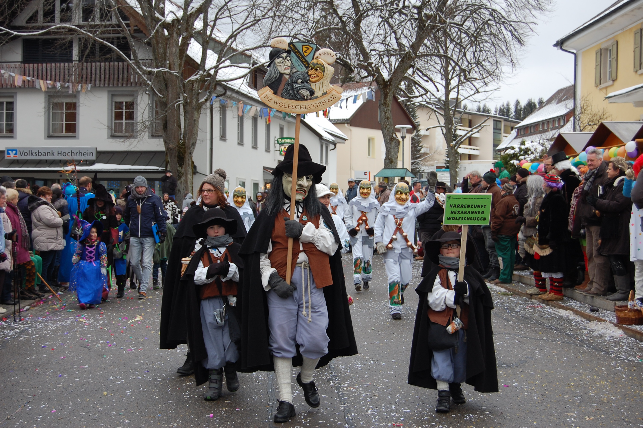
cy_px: 214
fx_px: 1017
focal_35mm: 57
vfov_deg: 23.7
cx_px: 322
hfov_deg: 35.1
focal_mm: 38
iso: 250
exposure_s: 1/125
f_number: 5.6
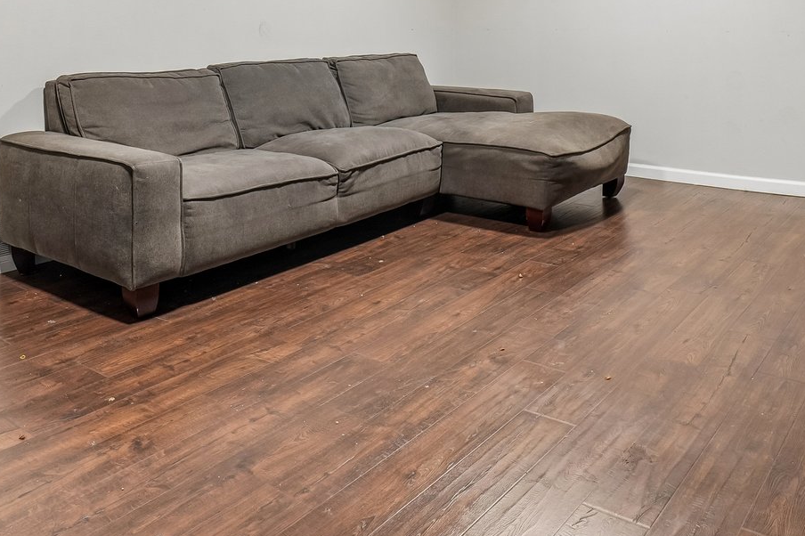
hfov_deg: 55.8
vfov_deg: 35.6
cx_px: 387
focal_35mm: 34
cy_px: 16
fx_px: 760
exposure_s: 1/2.5
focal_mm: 10
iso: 400
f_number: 8
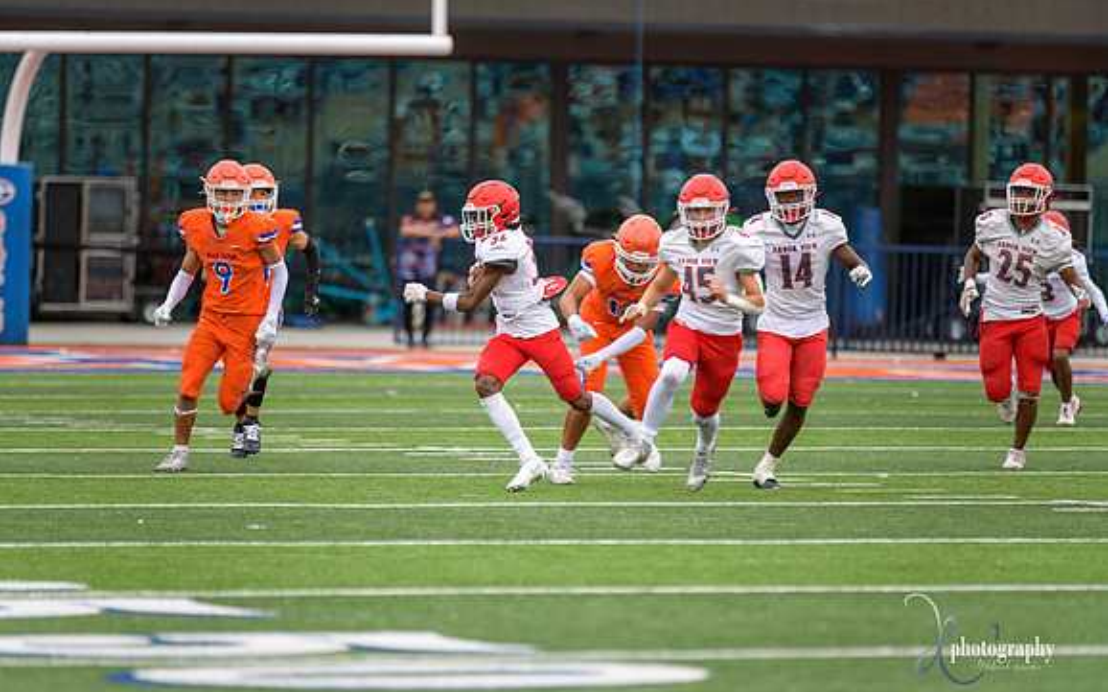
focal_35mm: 307
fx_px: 9269
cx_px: 554
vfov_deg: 4.3
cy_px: 363
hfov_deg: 6.8
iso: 320
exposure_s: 1/500
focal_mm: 300
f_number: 2.8
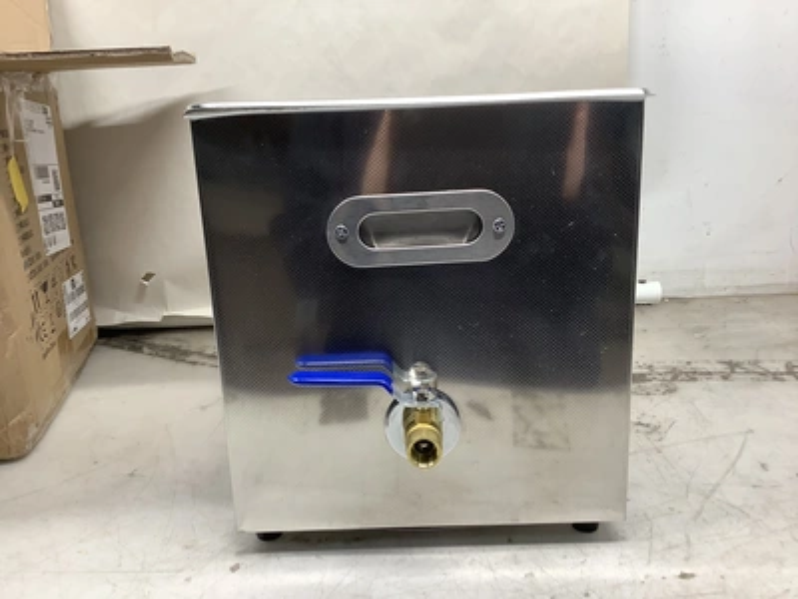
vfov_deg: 45.4
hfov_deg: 58.4
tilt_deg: -14.7
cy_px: 300
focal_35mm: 31
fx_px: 715
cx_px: 399
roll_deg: +2.6
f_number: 2.4
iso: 64
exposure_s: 1/60
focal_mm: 3.3
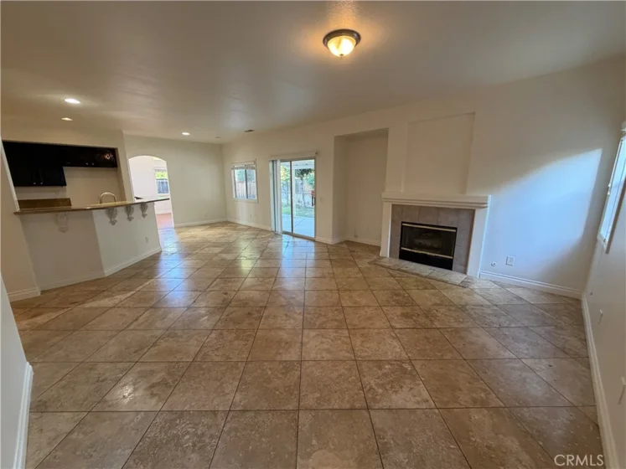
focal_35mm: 14
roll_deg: +0.9
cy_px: 234
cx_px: 313
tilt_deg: -10.6
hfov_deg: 102.1
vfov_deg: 85.7
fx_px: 253
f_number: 2.2
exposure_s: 1/60
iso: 250
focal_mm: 2.22
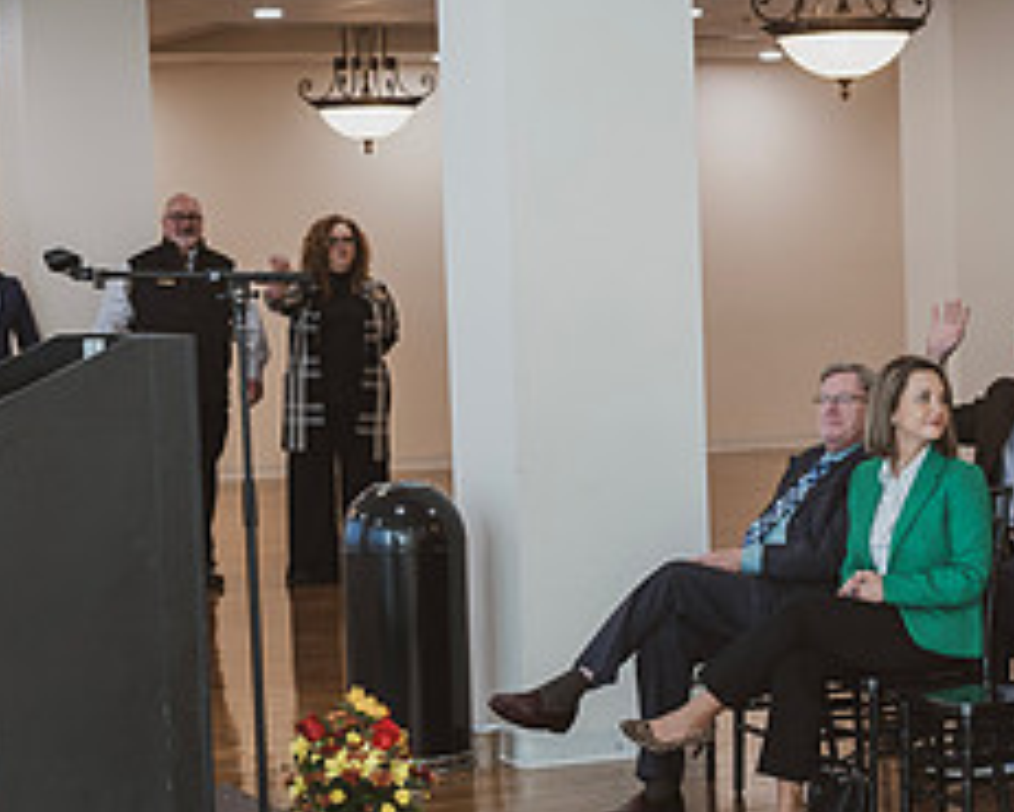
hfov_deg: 17.3
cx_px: 803
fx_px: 3303
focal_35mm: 110
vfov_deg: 14.0
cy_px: 385
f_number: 2.8
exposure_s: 1/125
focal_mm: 35
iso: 500
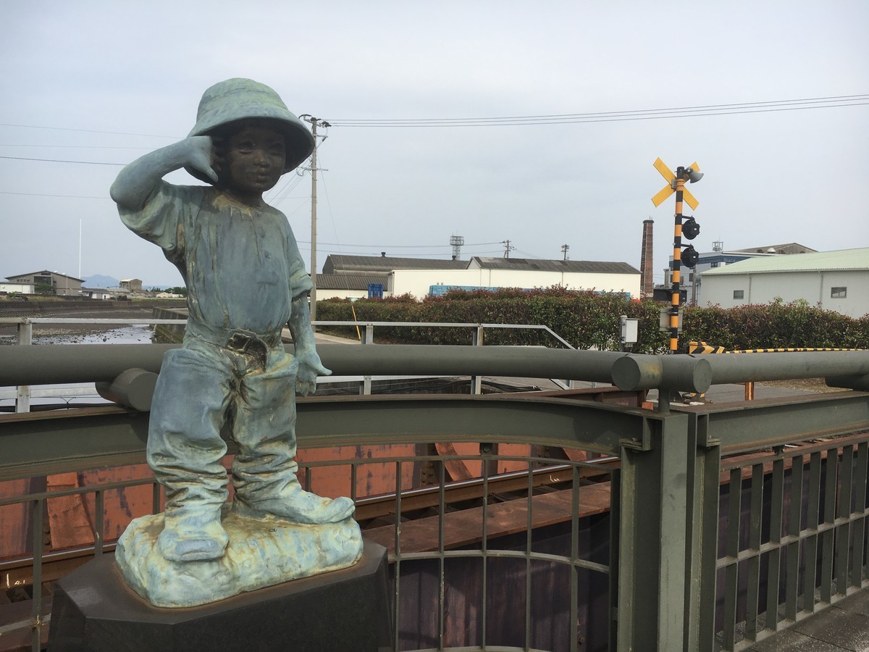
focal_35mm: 29
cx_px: 434
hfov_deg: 61.7
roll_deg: -2.0
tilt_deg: -1.5
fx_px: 728
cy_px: 326
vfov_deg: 48.2
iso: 25
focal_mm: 4.15
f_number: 2.2
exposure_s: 1/1603
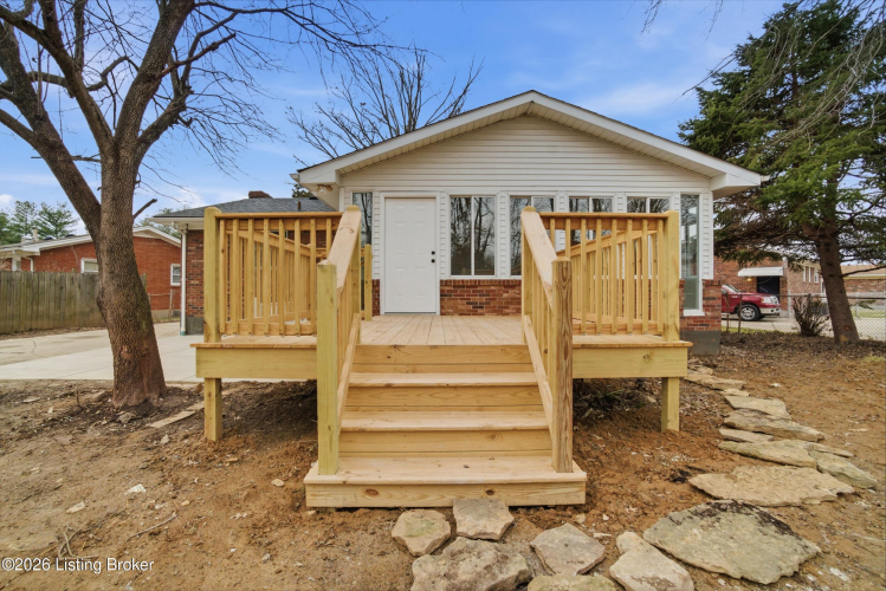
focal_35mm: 15
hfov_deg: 100.4
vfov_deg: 77.4
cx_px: 443
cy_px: 296
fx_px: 369
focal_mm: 10
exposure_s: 1/2000
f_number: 11
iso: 400
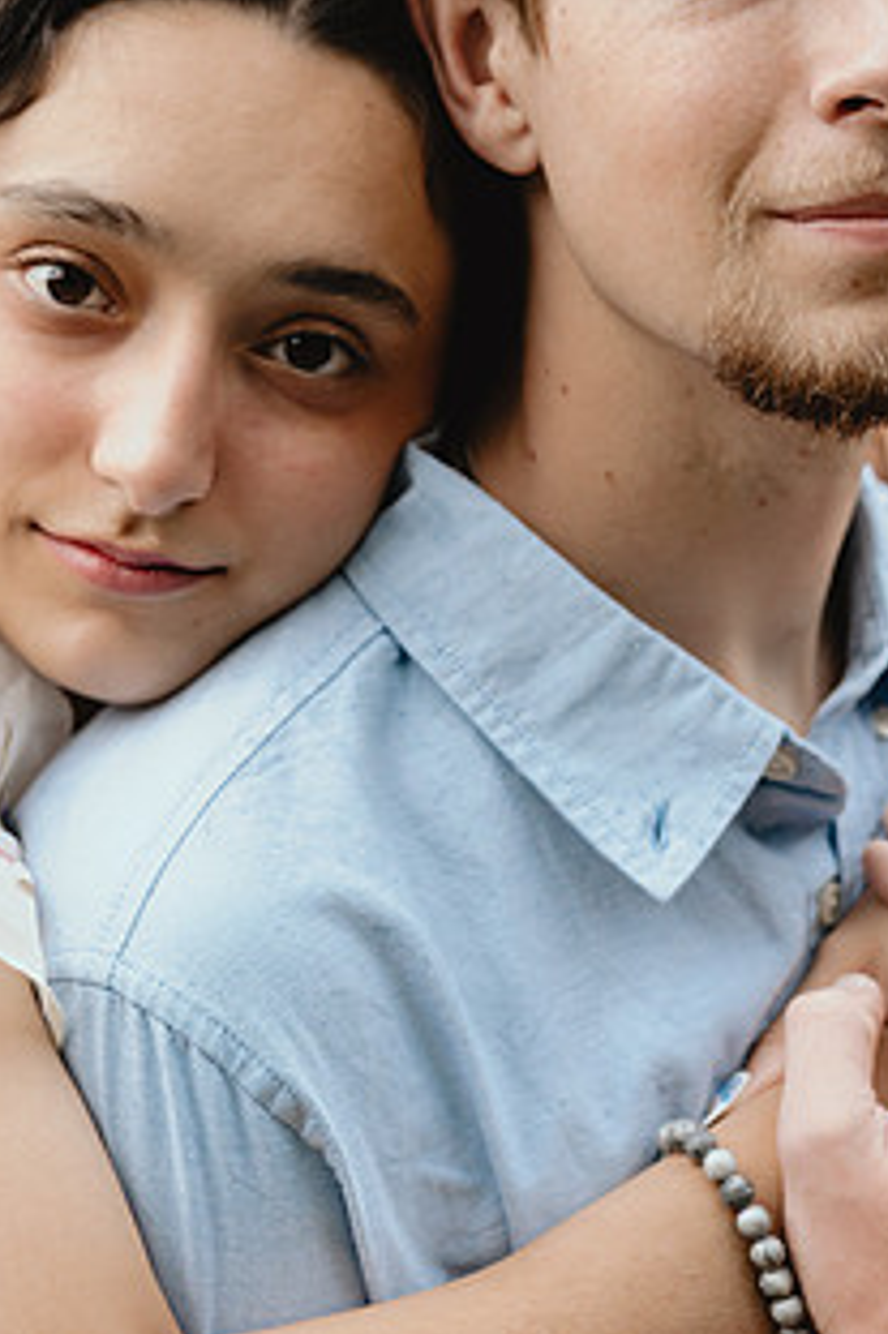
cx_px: 425
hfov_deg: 11.1
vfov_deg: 16.6
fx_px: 4556
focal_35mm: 123
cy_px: 476
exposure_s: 1/250
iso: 800
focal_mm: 85
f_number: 4.5
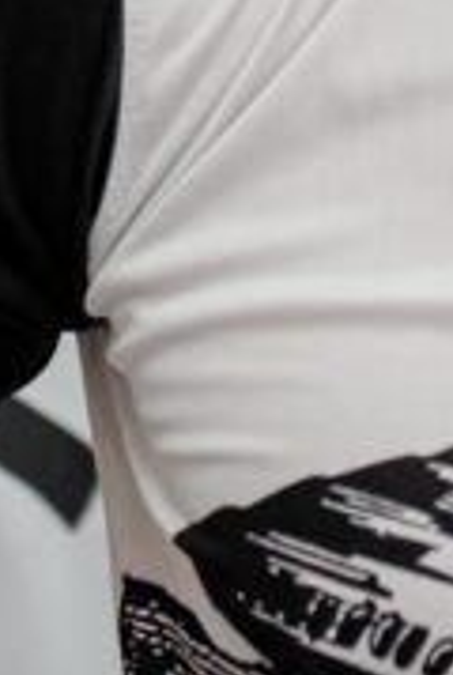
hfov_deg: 4.9
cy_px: -528
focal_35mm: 280
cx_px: 183
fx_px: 5264
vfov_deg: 7.2
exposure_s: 1/60
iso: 1000
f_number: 2.8
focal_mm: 49
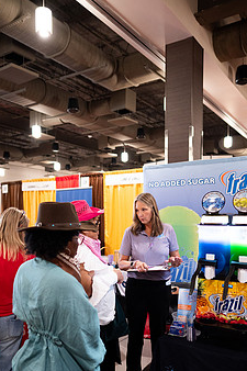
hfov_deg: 41.1
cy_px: 236
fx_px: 330
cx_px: 123
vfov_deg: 57.9
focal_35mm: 32
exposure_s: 1/200
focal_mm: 24
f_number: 1.8
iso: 1250
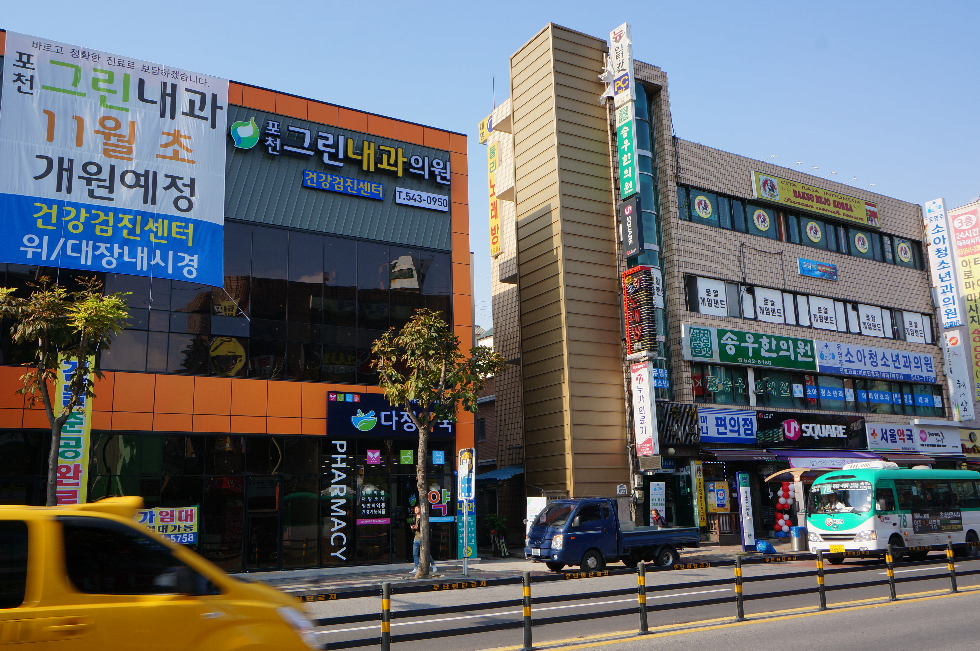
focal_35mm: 32
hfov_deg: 59.5
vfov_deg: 41.6
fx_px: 857
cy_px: 326
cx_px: 490
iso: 100
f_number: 11
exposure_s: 1/80
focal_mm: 21
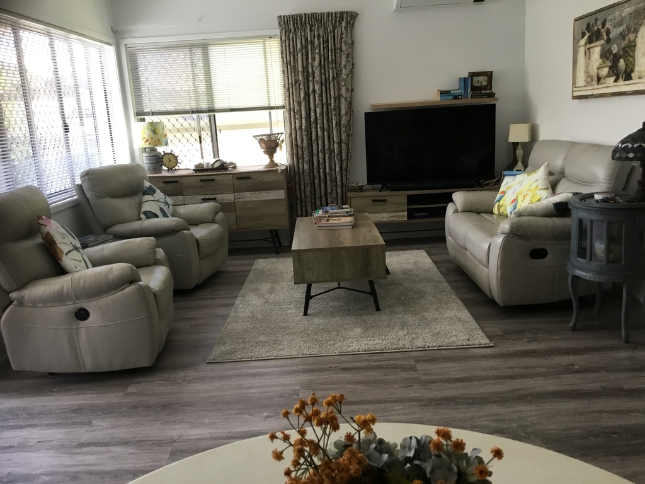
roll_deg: +2.5
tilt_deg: -12.7
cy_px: 242
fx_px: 578
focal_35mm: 31
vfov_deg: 45.4
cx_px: 322
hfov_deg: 58.4
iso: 40
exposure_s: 1/33
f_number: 2.4
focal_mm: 3.3
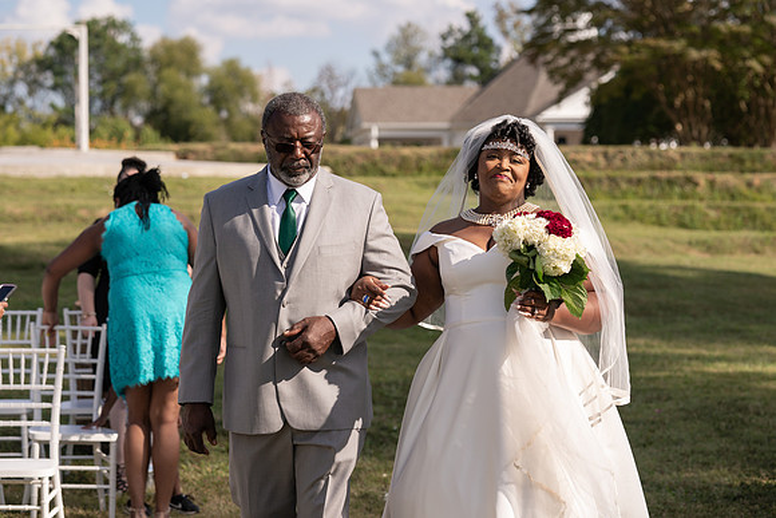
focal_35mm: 90
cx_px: 400
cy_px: 251
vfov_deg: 15.2
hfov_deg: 22.7
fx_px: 1935
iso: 100
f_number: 4
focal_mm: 87
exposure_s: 1/1000
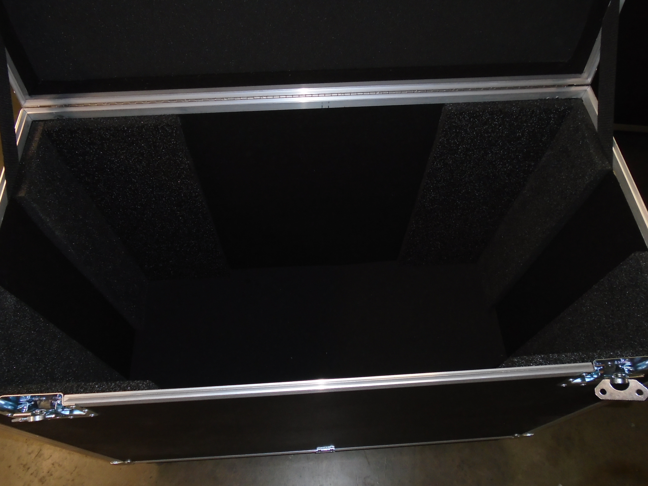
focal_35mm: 26
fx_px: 487
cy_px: 243
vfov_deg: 53.1
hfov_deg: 67.3
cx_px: 324
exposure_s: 1/30
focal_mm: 4.6
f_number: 3.2
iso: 200
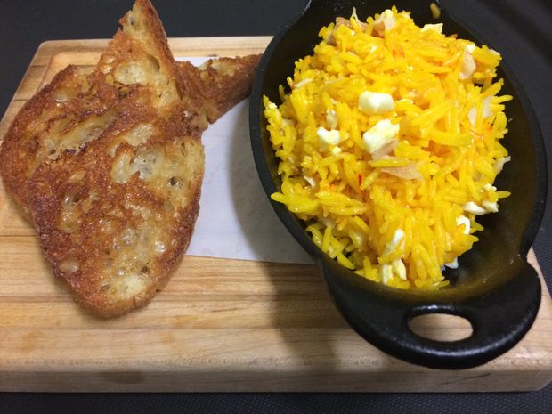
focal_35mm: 30
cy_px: 207
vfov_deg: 46.8
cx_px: 276
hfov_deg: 60.0
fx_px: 478
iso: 250
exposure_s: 1/30
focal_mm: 4.12
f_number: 2.2
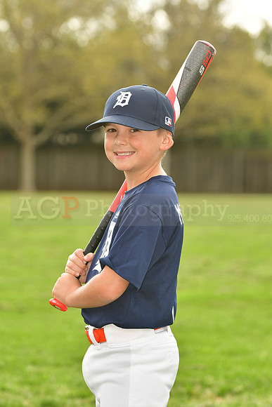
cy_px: 204
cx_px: 136
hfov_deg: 7.0
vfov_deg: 10.5
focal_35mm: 195
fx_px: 2209
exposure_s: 1/500
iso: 200
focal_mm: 130
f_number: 5
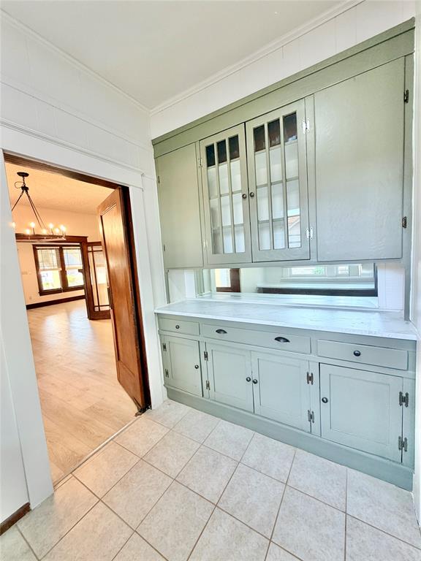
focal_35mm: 14
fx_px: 227
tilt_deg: -5.9
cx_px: 210
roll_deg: +4.4
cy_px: 280
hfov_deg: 85.7
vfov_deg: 102.1
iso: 160
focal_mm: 2.22
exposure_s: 1/60
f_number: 2.2
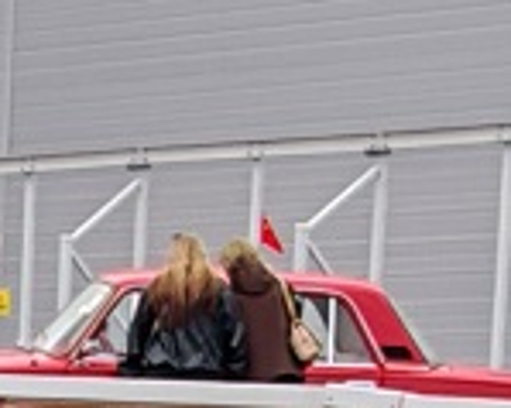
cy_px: 1493
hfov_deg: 5.7
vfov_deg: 4.4
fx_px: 4957
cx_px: -562
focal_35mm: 328
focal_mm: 6.83
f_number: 2
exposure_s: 1/870
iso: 100
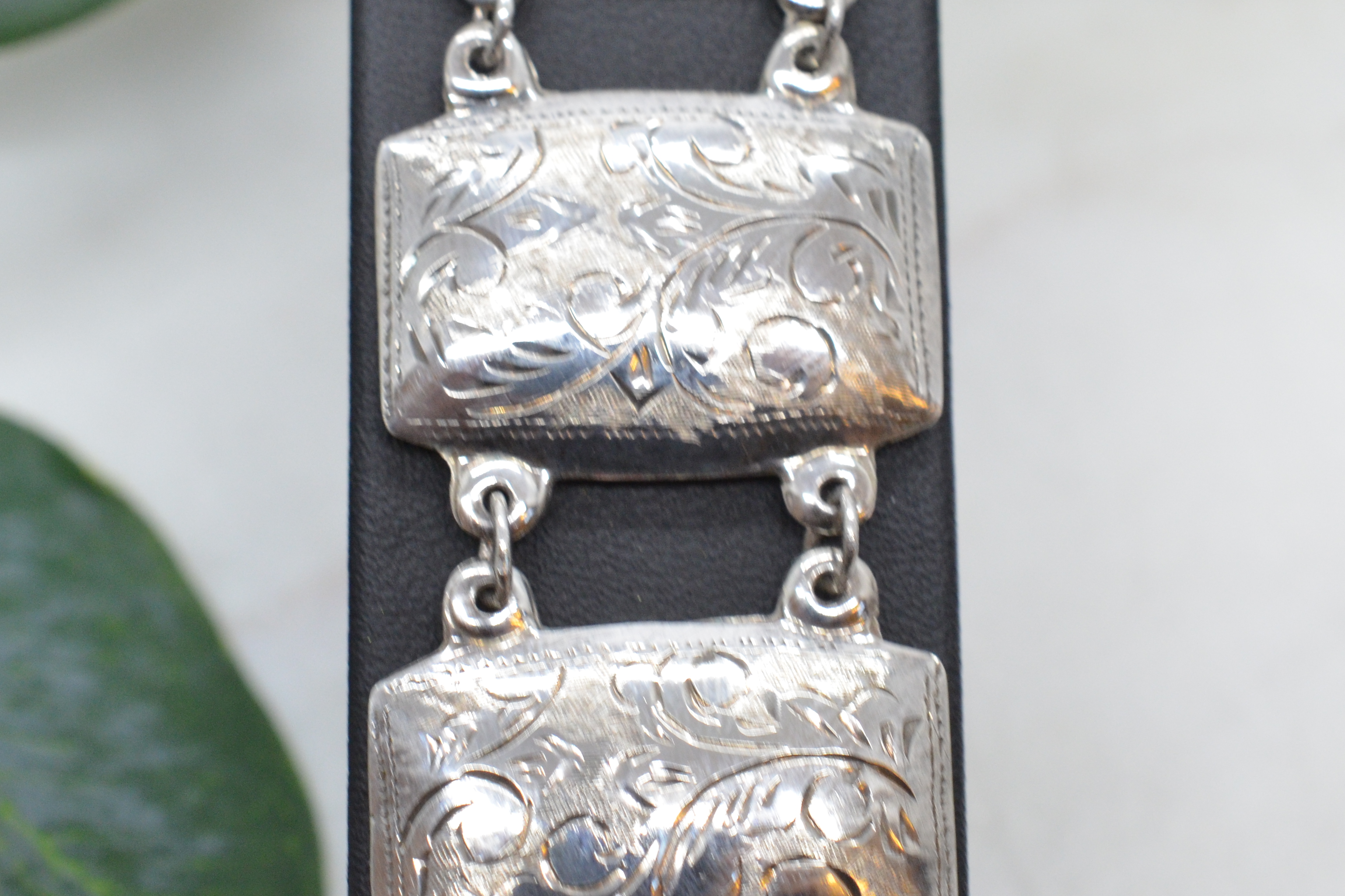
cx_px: 669
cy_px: 305
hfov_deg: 21.2
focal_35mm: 96
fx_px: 3586
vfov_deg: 14.2
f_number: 9
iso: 1000
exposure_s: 1/125
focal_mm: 40
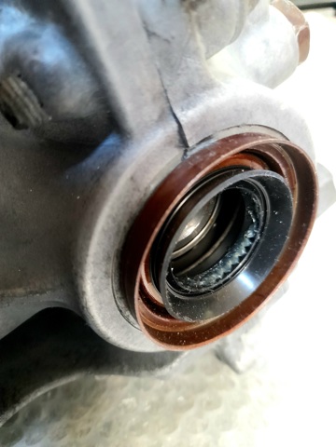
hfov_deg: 54.9
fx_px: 324
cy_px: 224
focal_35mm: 25
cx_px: 168
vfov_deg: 69.4
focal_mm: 4.6
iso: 800
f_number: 2
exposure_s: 1/25
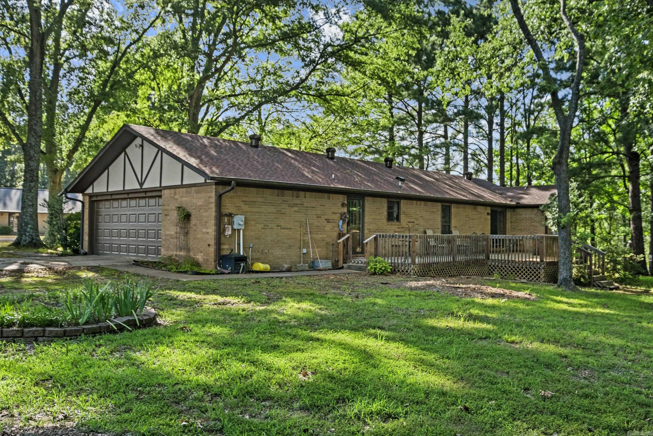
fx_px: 526
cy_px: 218
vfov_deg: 45.0
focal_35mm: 29
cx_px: 326
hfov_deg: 63.7
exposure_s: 1/80
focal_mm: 19.1
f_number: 6.4
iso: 400
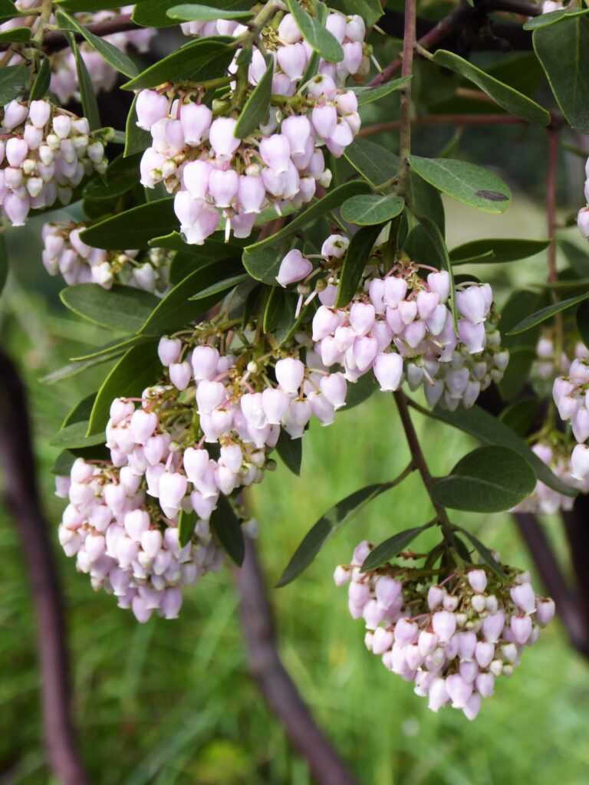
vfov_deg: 11.2
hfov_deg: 8.4
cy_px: 392
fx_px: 4016
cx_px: 294
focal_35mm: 177
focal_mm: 28.7
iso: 100
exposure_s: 1/80
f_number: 5.5
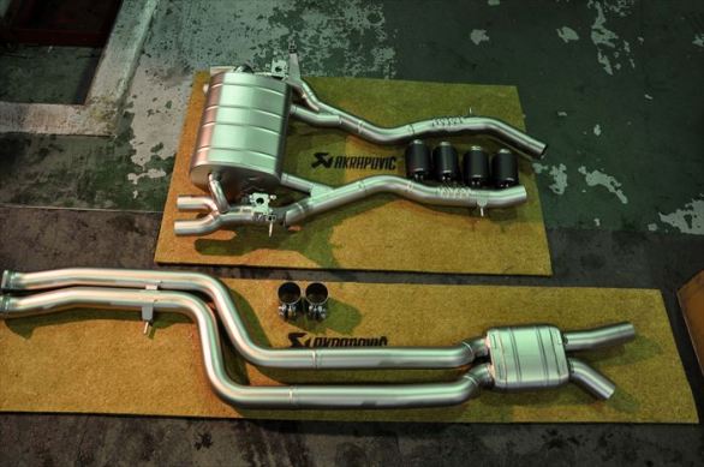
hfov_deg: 59.6
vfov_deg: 41.6
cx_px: 352
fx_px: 615
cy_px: 234
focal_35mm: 32
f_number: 5
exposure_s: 1/25
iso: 400
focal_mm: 21
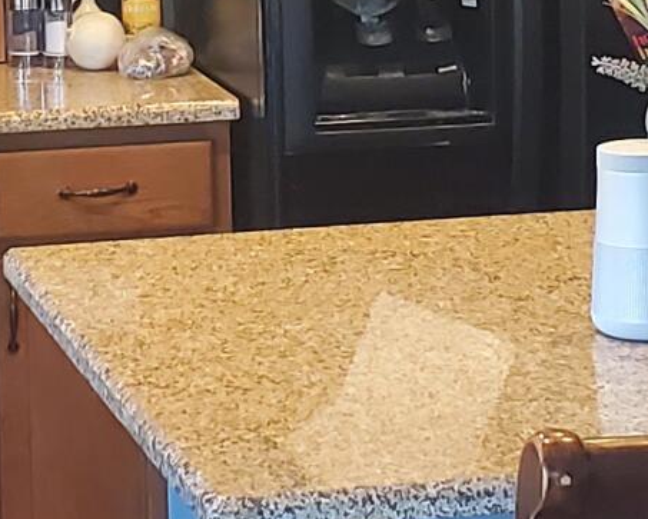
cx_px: 230
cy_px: -167
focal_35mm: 168
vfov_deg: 9.1
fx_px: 3224
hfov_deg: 11.5
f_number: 2.4
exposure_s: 1/40
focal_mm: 4.3
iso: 320
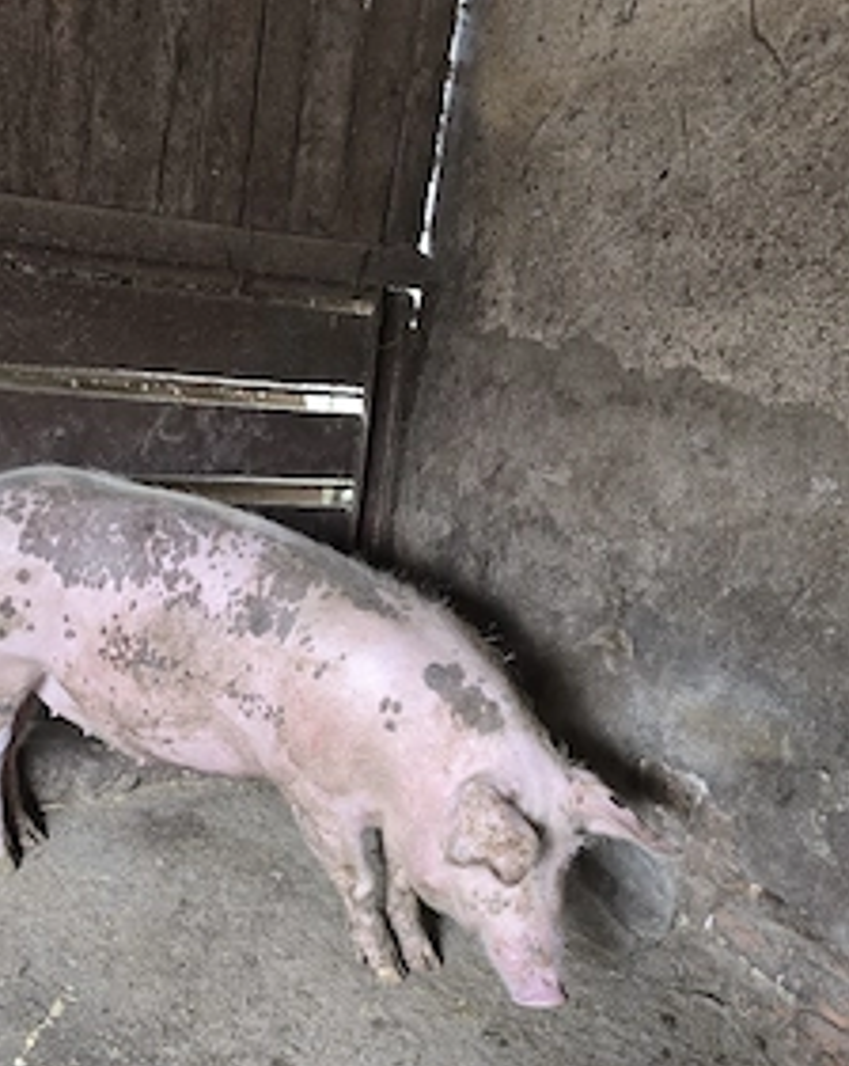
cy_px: 721
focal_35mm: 32
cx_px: 284
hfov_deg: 45.0
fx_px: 1007
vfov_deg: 54.5
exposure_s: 1/101
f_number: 1.7
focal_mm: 6.3
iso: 500
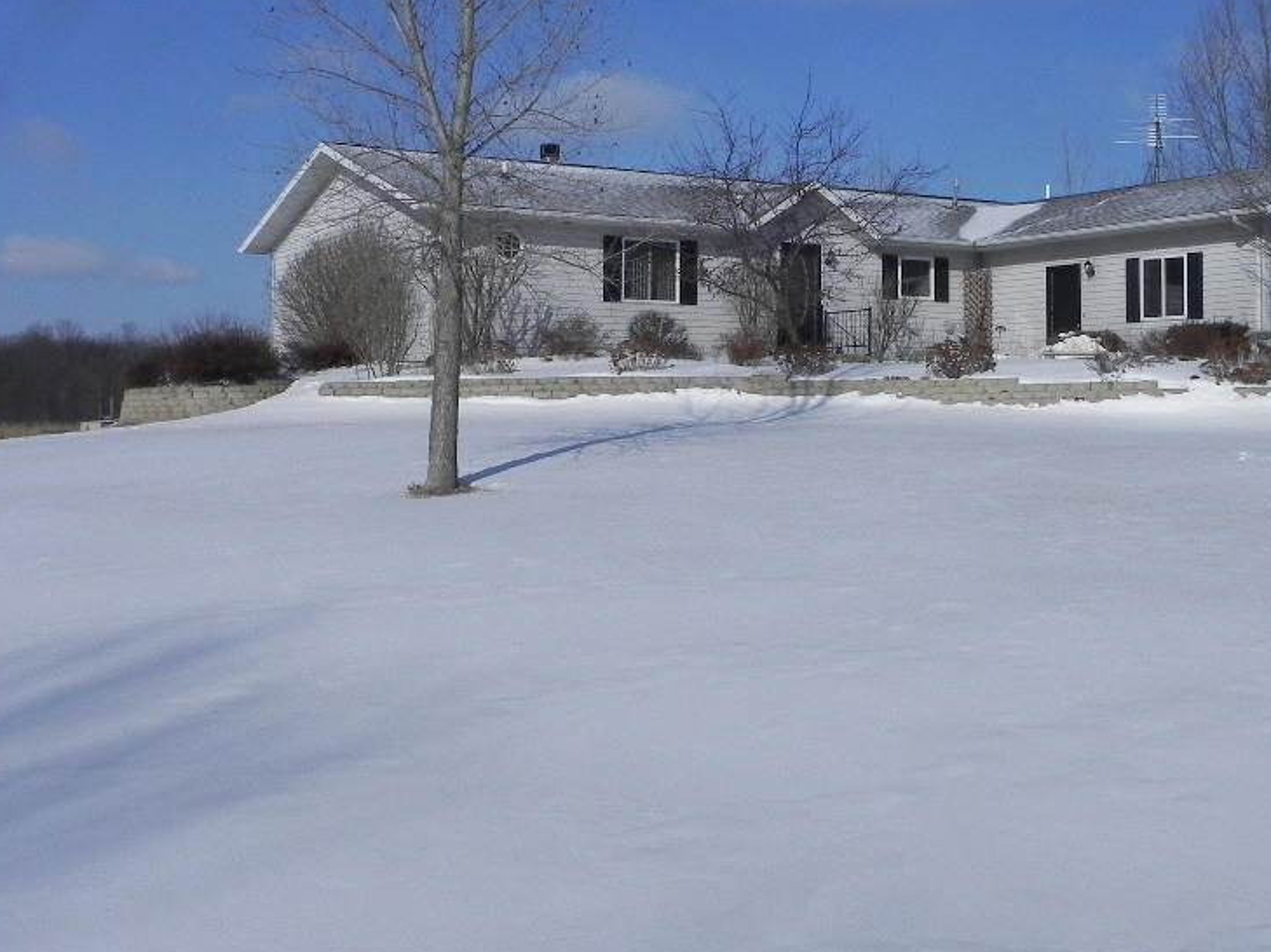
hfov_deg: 36.5
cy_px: 345
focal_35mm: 52
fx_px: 1908
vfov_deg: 27.9
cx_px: 846
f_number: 8
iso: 160
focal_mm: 6.6
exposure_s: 1/1127
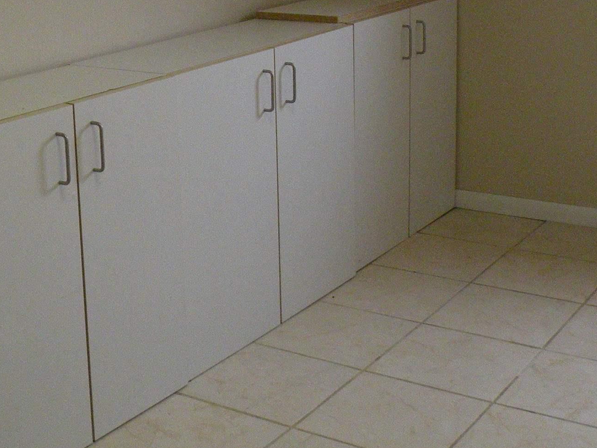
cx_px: 255
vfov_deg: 21.6
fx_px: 1104
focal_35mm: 64
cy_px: -62
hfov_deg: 30.2
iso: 279
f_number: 2.8
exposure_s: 1/60
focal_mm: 4.7
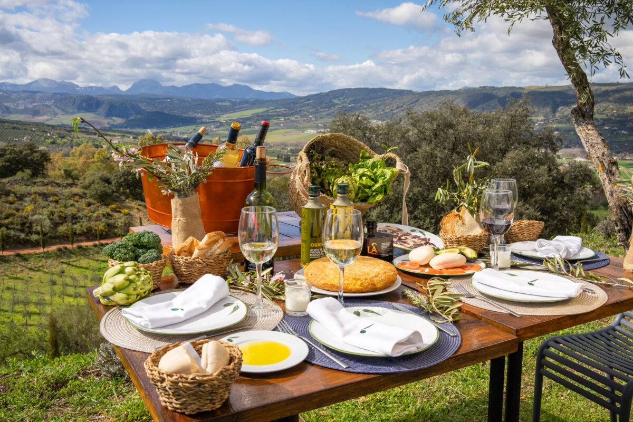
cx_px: 316
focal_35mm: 35
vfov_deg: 37.9
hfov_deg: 54.4
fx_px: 615
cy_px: 211
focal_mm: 35
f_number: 11
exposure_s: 1/500
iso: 200
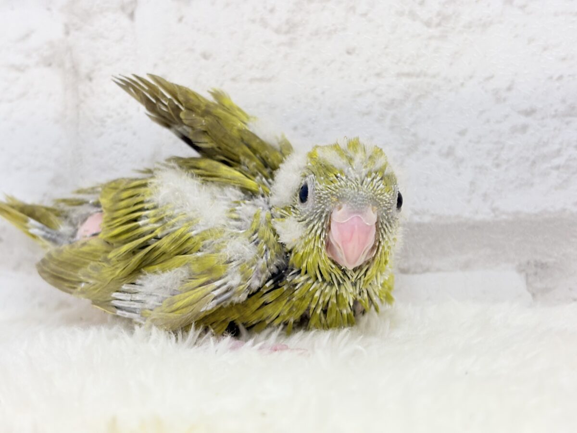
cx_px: 288
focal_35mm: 52
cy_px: 216
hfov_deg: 36.8
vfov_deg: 28.0
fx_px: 867
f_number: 1.6
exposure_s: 1/50
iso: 80
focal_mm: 5.96
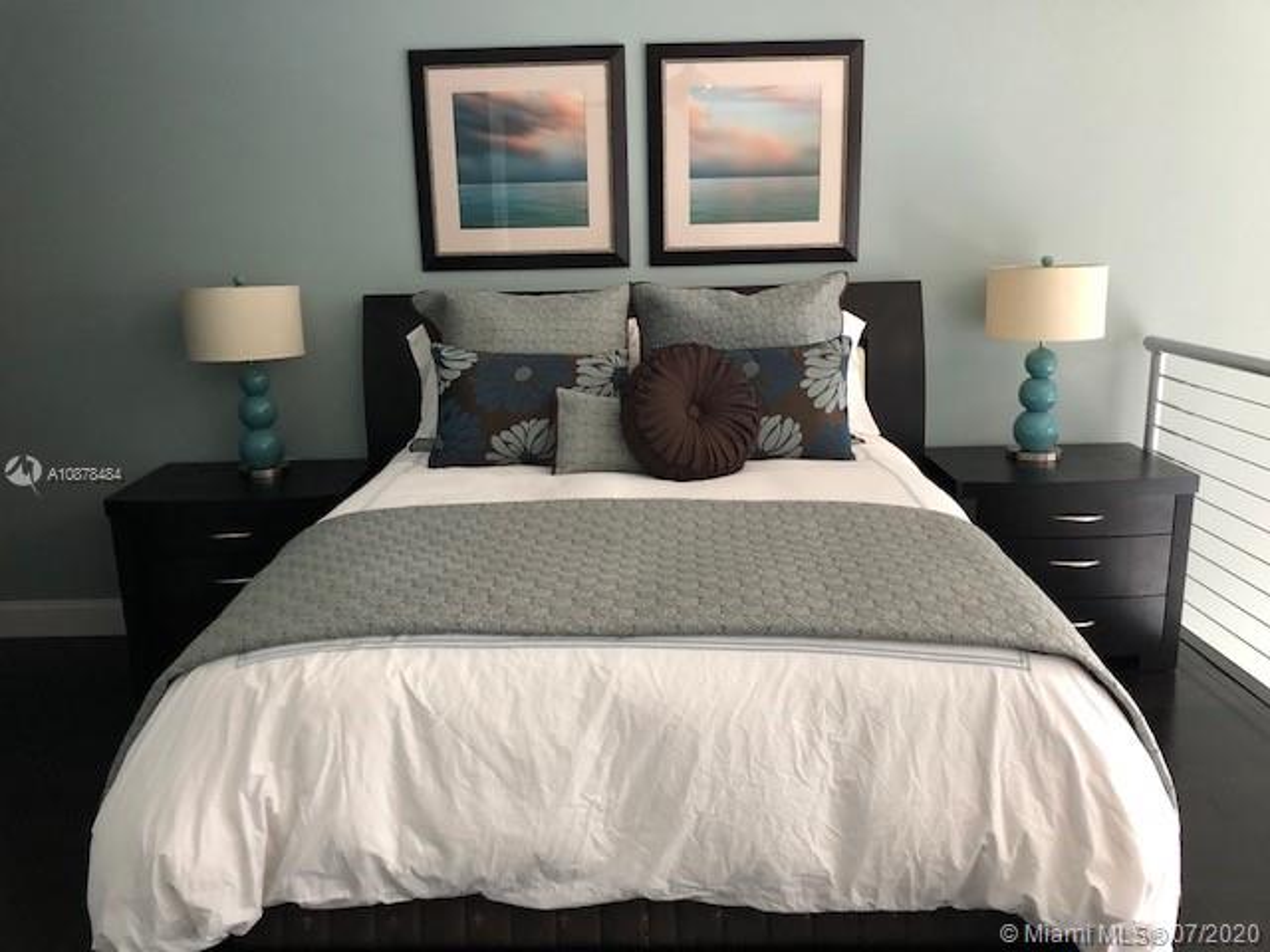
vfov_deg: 49.7
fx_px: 1027
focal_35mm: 28
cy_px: 476
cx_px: 635
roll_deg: +1.1
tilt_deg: -13.7
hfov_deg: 63.4
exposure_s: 1/15
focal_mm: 4
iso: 80
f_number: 1.8
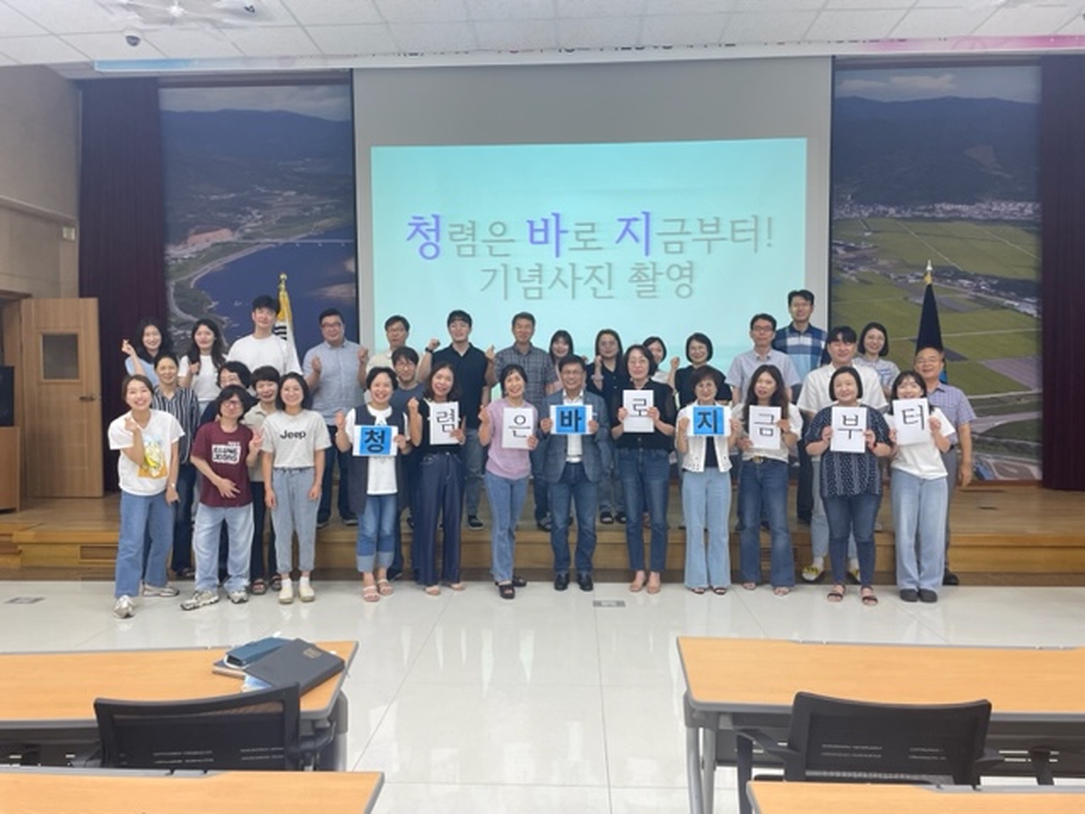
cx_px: 542
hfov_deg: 67.3
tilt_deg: -2.6
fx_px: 815
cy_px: 407
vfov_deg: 53.1
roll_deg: +0.0
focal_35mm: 26
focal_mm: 4.2
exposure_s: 1/121
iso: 125
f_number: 1.6
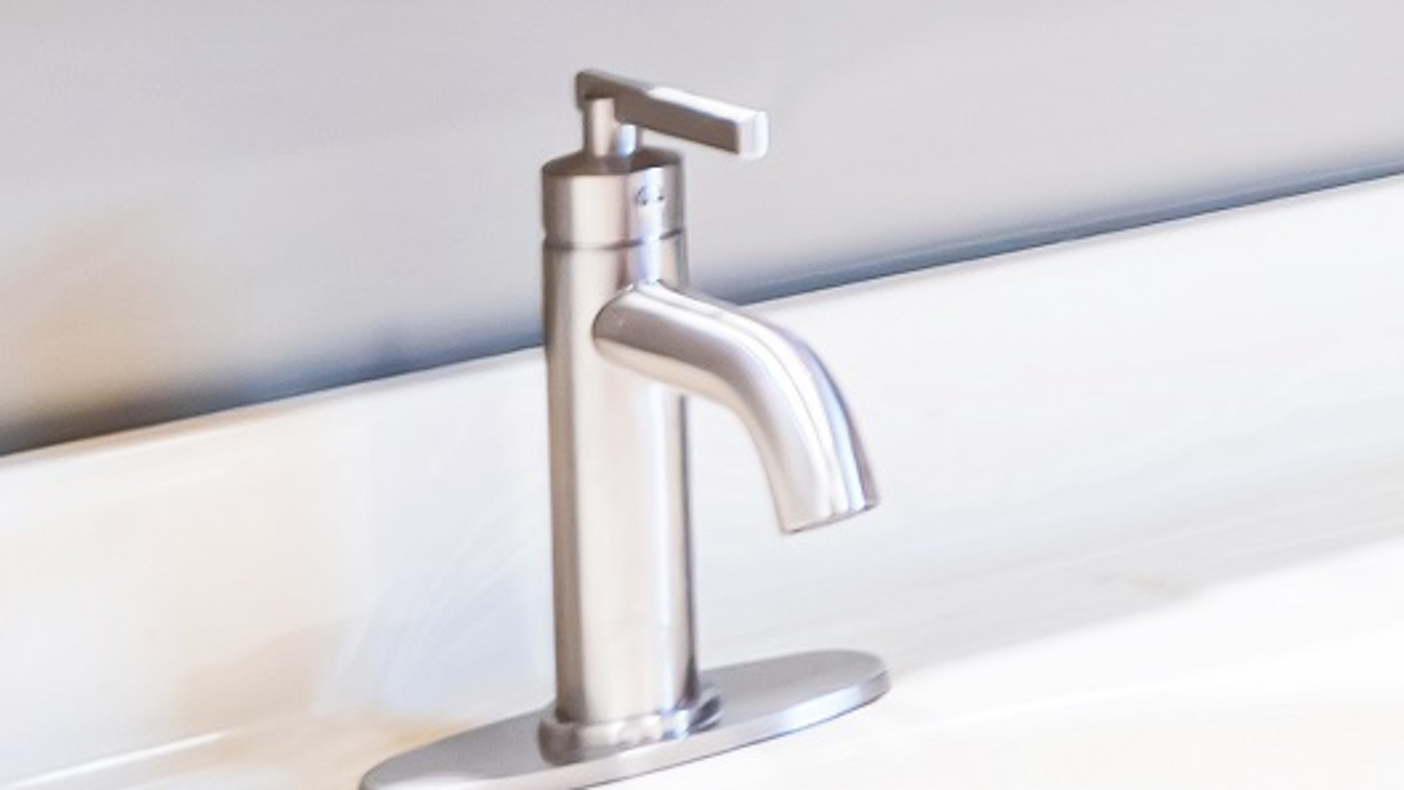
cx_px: 3272
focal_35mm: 118
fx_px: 4393
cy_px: -875
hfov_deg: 13.6
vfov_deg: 9.5
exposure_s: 1/60
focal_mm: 17
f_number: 3.2
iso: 1000
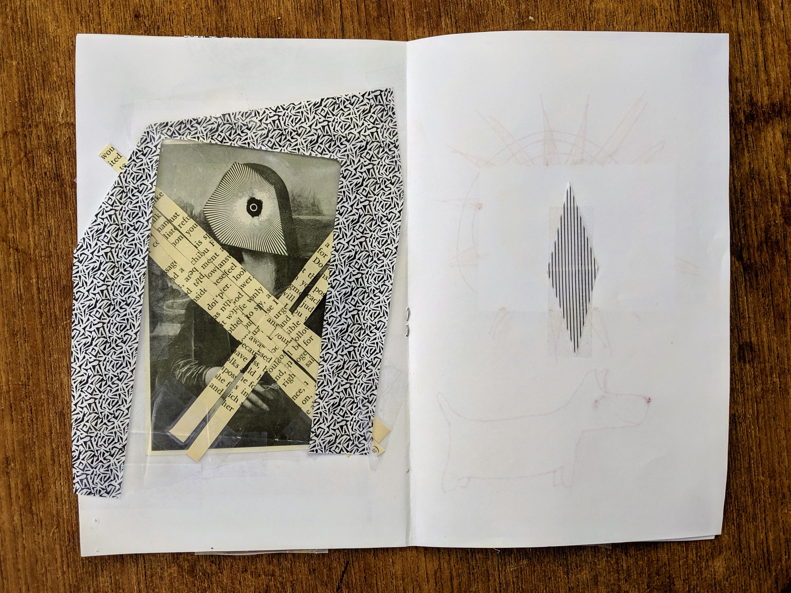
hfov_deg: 58.3
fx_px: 708
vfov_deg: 45.4
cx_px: 364
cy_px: 298
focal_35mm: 31
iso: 64
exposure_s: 1/213
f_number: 1.8
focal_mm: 4.44
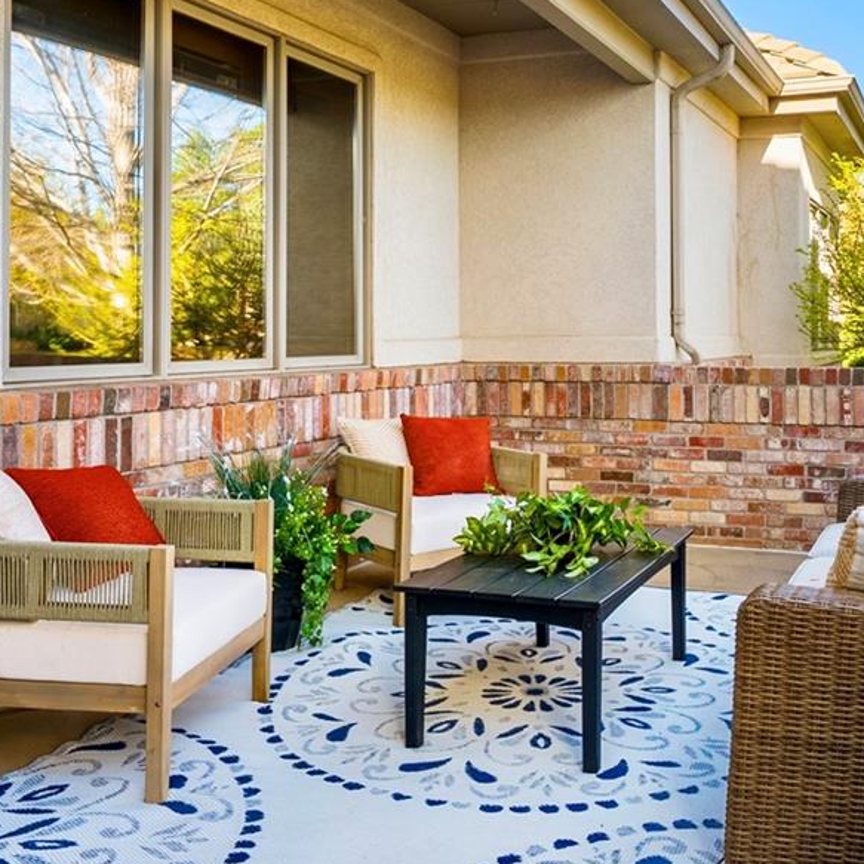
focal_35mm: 35
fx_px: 988
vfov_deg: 46.6
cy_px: 299
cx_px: 582
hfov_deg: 46.4
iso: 250
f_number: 8
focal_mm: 15
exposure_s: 1/250
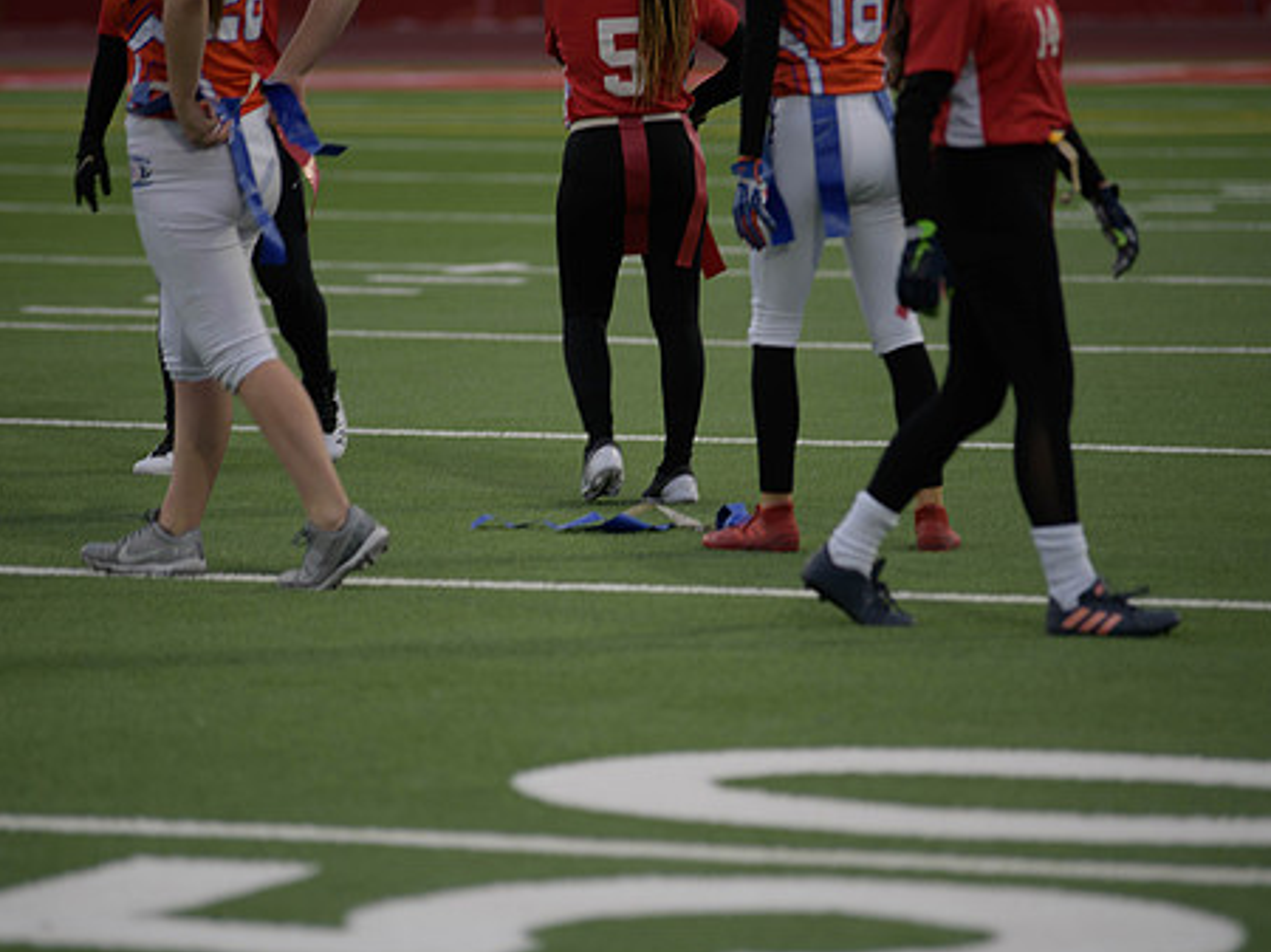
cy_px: 490
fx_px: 9101
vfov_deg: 6.0
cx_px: 613
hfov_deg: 8.0
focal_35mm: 248
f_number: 2.8
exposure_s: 1/200
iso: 180
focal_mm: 200
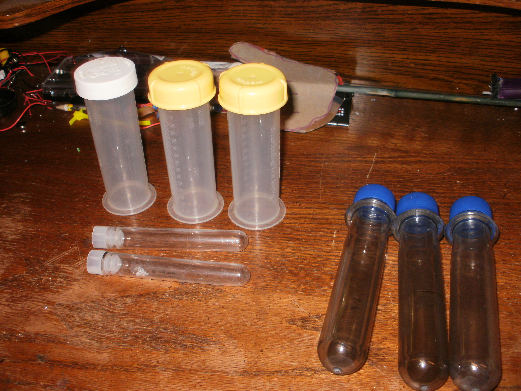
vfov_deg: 39.7
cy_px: 196
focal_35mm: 36
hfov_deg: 51.4
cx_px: 260
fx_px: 542
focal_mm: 6.3
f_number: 3.5
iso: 100
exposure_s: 1/30
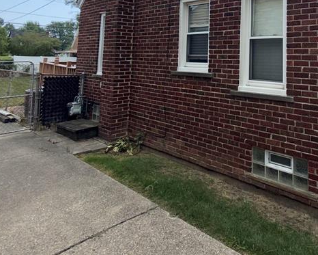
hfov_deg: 54.8
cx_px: 253
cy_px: 27
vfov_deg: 44.3
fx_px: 282
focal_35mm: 30
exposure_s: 1/344
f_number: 2.2
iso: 16
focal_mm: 2.22
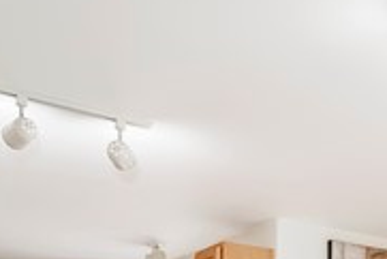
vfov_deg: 16.5
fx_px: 775
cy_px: 437
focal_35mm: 72
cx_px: 419
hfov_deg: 26.0
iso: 400
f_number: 9
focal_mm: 12
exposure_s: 1/200
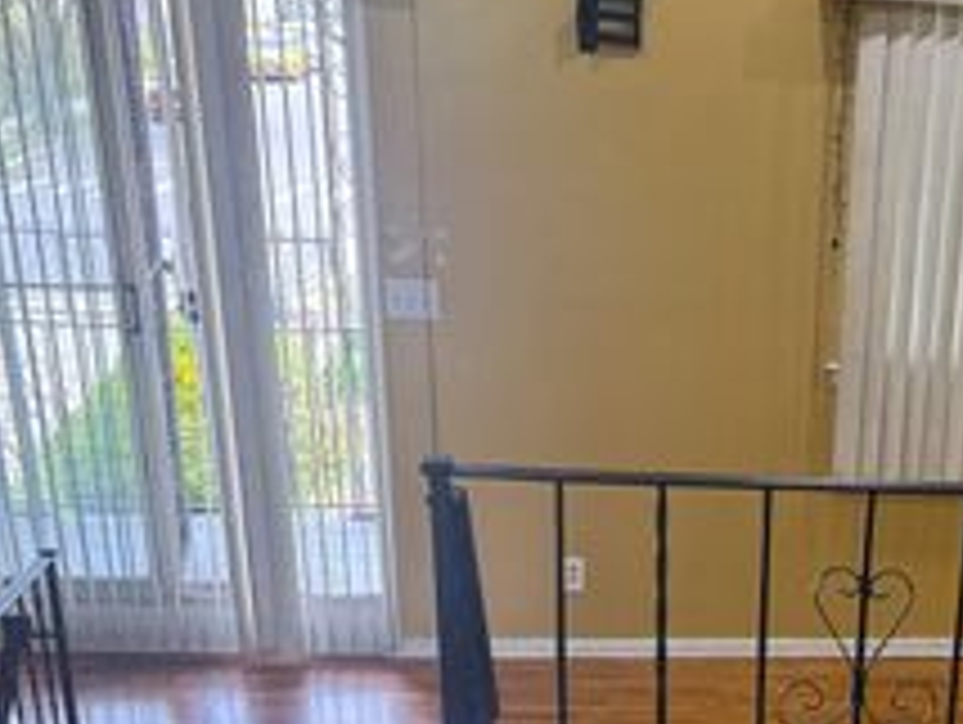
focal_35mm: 56
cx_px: 860
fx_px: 1560
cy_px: 794
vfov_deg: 24.4
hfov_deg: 32.7
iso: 200
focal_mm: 6.76
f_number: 1.78
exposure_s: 1/109
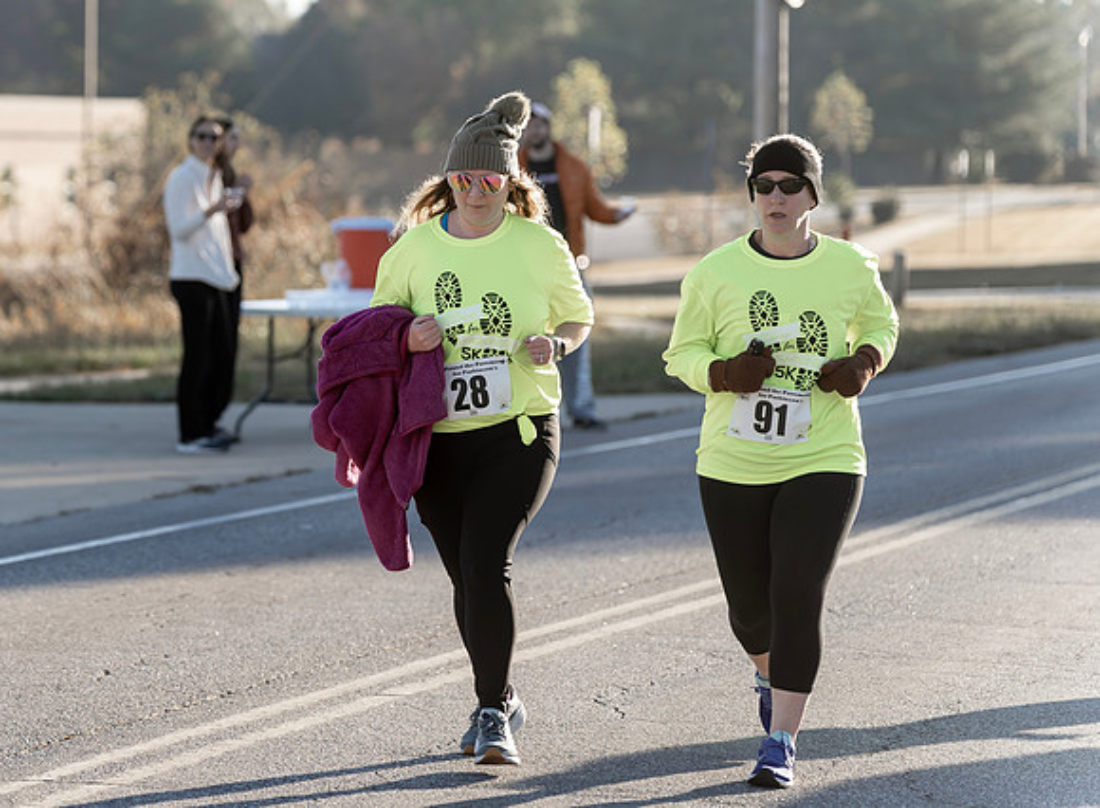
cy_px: 206
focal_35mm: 180
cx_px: 161
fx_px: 5686
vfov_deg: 8.1
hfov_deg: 11.0
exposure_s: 1/500
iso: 100
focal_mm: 107
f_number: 2.8
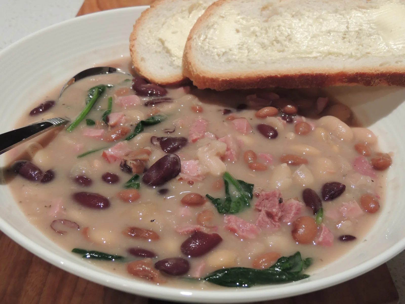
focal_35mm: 47
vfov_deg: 30.9
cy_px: 152
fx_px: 550
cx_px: 202
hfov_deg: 40.4
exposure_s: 1/40
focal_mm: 8.3
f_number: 3.5
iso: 400
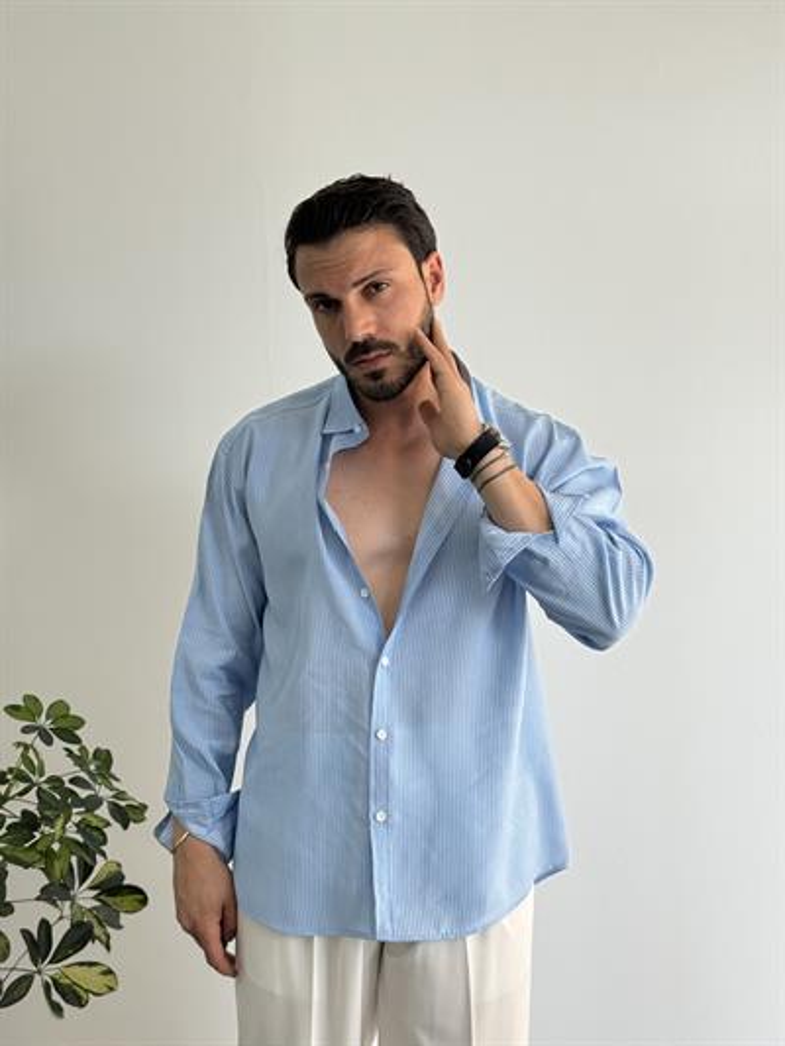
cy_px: 523
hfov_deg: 30.3
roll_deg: +0.7
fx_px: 1451
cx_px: 392
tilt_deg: -1.5
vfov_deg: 39.6
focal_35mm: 48
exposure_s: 1/356
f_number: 1.78
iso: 80
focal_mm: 6.76
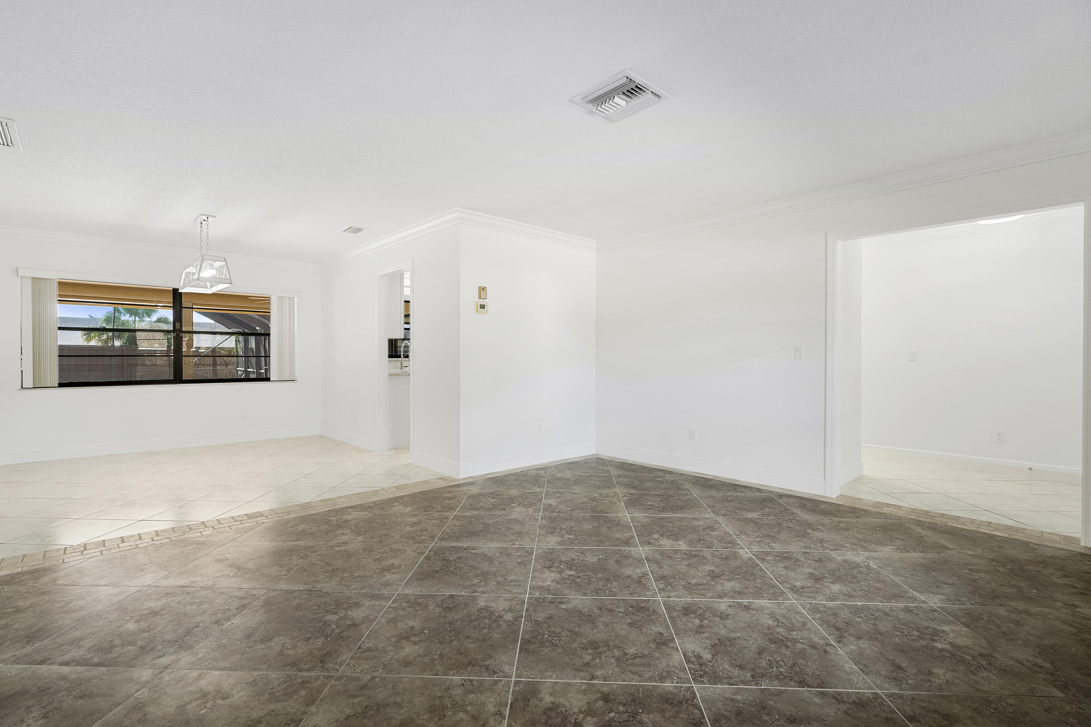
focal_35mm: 16
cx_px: 546
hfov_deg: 96.7
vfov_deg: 73.7
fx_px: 485
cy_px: 364
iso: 320
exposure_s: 1/25
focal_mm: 16
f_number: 8
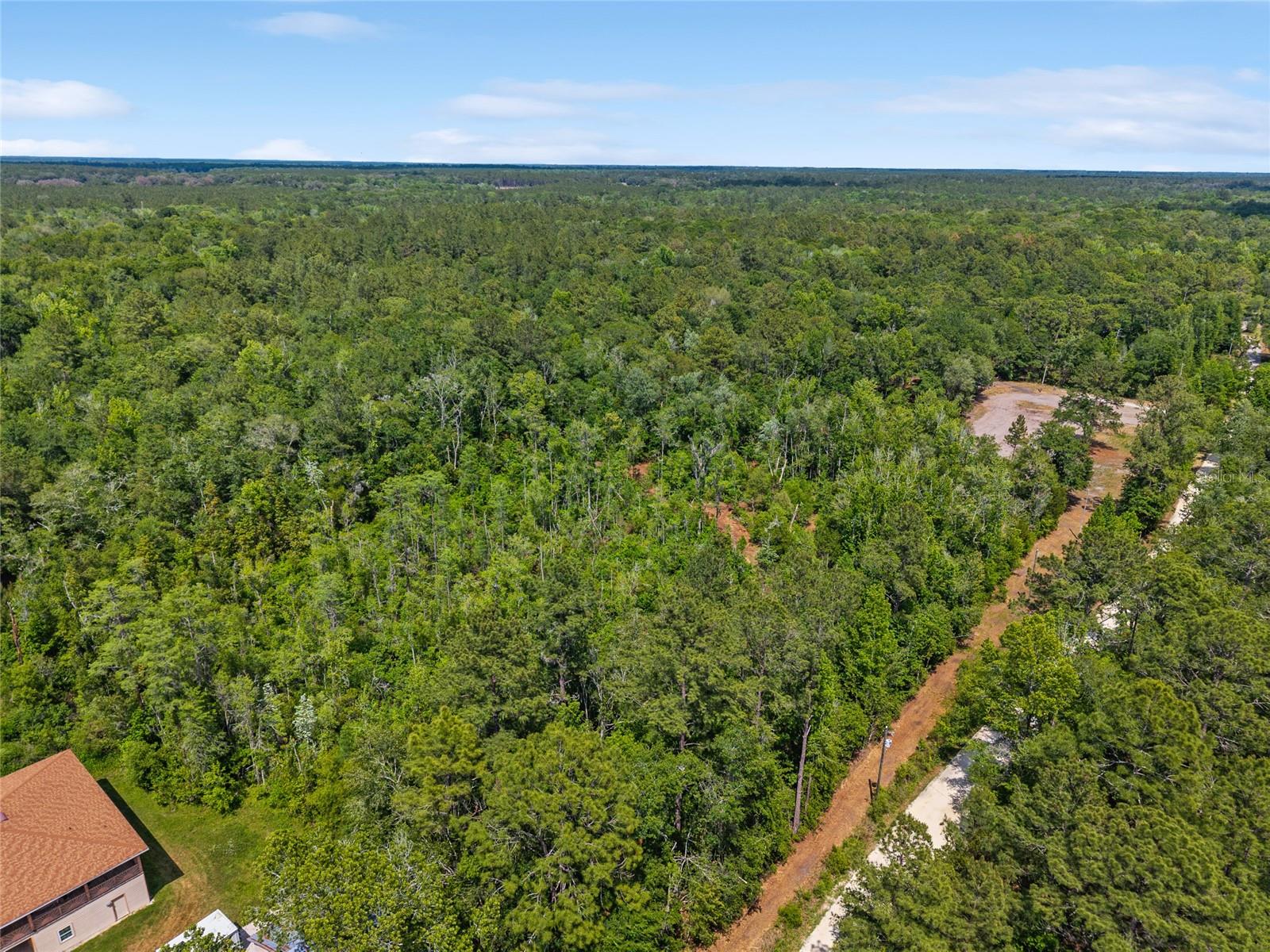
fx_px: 881
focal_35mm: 24
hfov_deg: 71.6
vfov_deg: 56.8
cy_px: 476
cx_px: 635
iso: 130
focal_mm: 8.67
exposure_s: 1/2500
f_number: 1.8
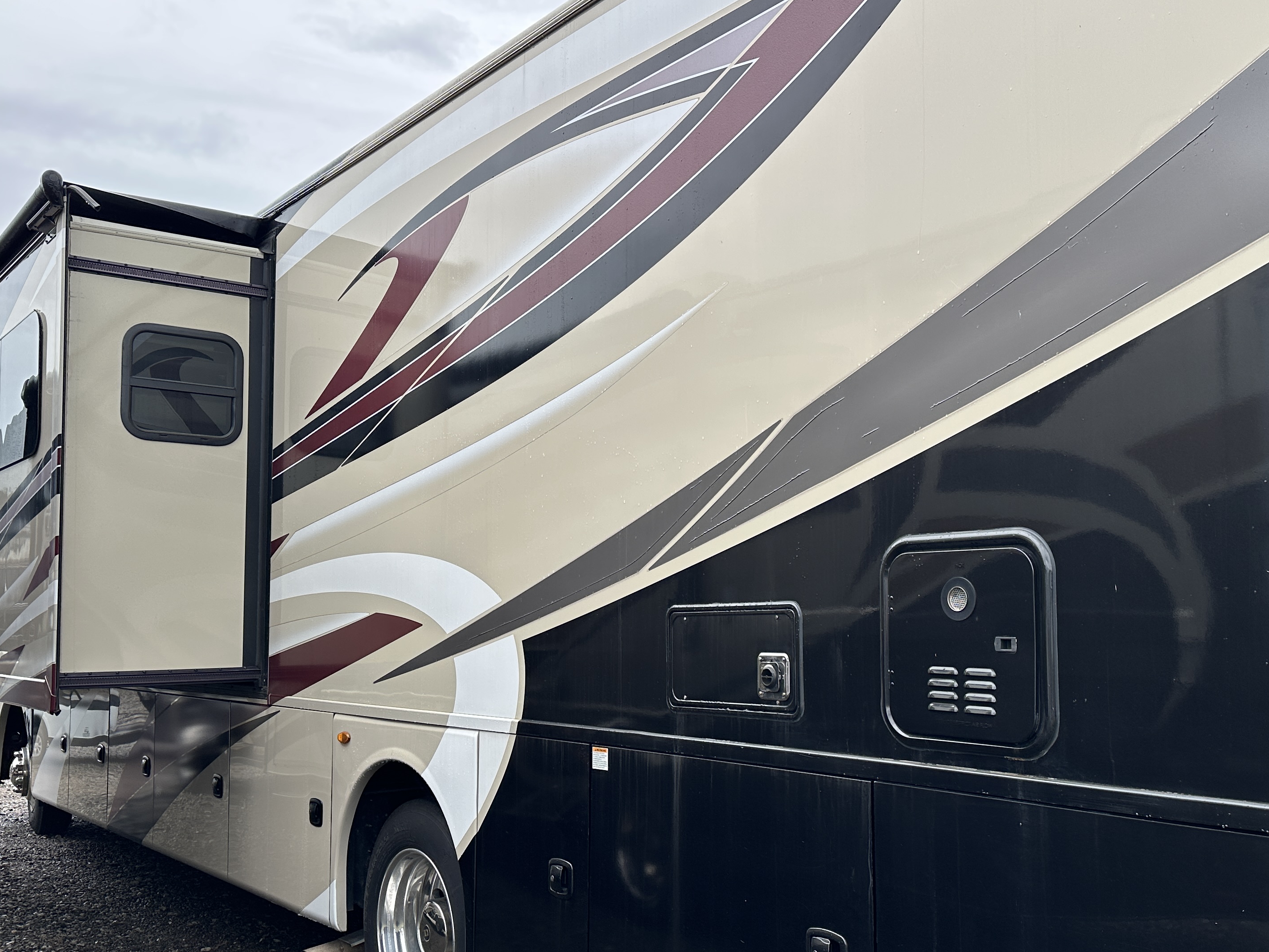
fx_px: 1247
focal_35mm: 34
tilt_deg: +3.3
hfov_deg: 53.7
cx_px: 737
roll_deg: +0.1
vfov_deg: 41.7
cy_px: 552
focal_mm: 6.86
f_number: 1.78
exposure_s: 1/642
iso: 80
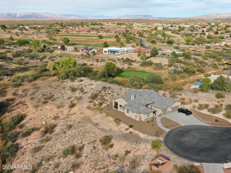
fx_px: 234
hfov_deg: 52.4
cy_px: 76
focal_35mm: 35
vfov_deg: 40.6
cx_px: 134
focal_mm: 10.26
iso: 100
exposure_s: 1/320
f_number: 5.6
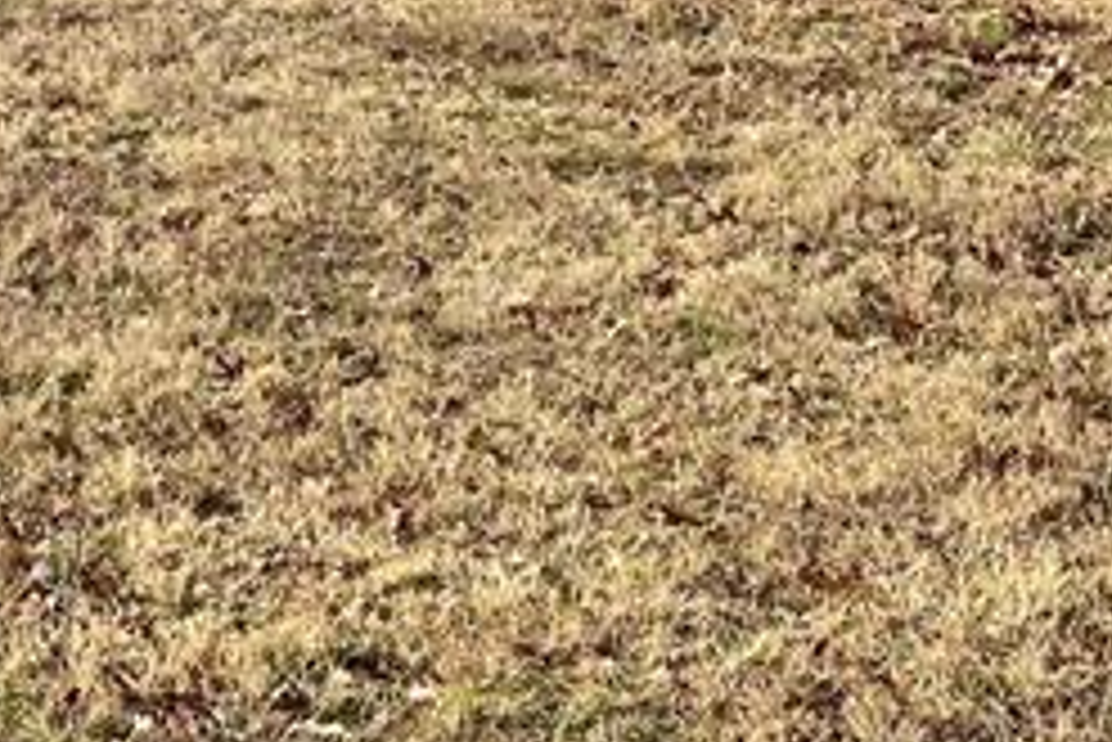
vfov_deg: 12.0
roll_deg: +0.9
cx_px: 410
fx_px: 3461
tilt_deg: +1.5
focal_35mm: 112
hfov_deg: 18.2
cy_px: -103
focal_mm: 5.7
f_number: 1.5
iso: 50
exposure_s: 1/2353
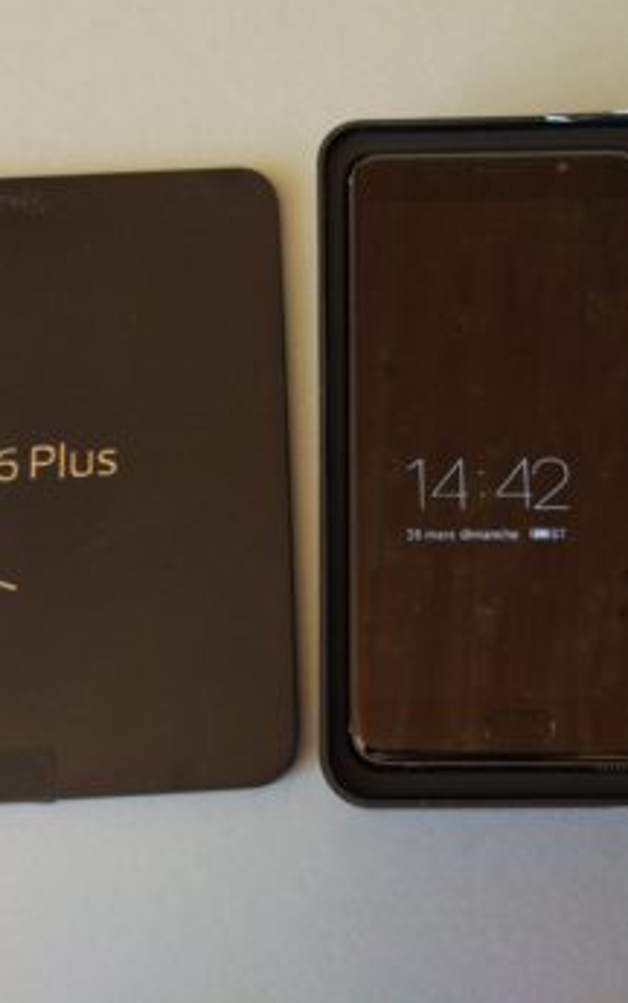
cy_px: 464
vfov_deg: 46.2
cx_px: 329
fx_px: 1176
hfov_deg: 29.9
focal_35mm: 43
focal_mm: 4.26
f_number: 2
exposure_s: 1/33
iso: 337
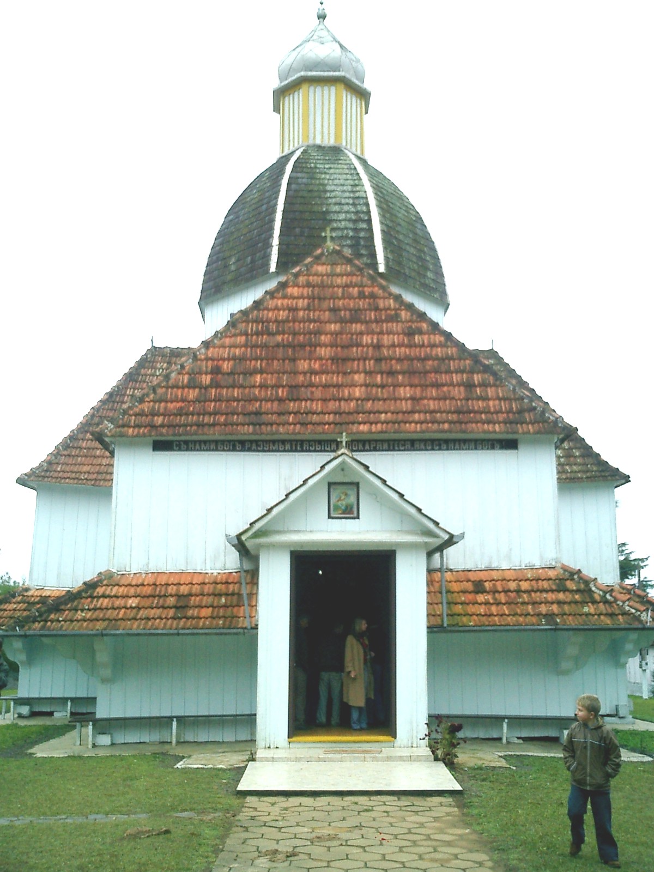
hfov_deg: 39.7
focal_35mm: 36
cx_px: 327
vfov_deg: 51.4
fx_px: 907
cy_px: 436
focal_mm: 7.5
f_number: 3.2
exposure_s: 1/640
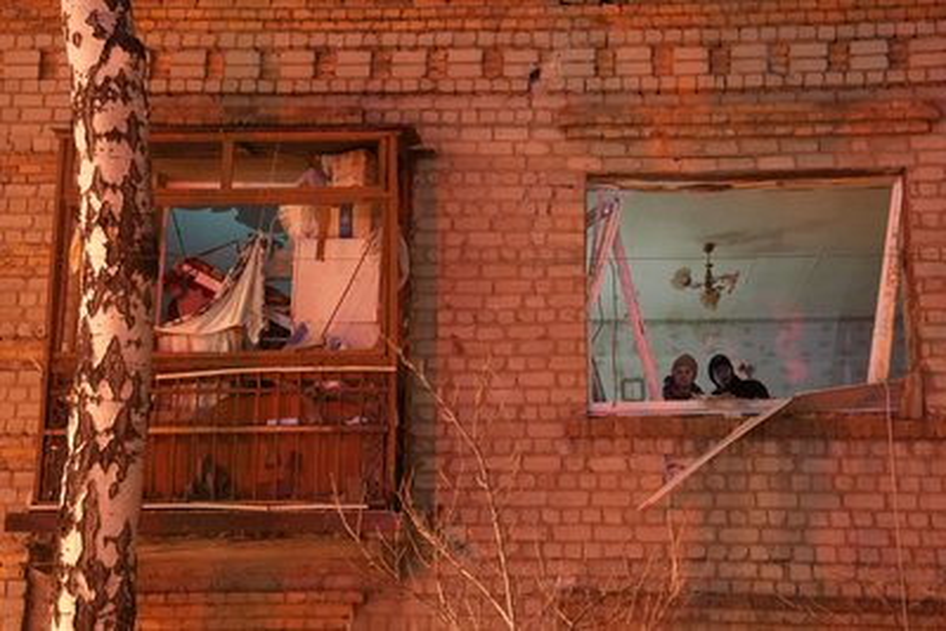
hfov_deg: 31.9
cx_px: 473
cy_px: 316
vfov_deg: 21.6
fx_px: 1656
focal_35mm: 63
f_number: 2.8
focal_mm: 63
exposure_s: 1/15
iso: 12800
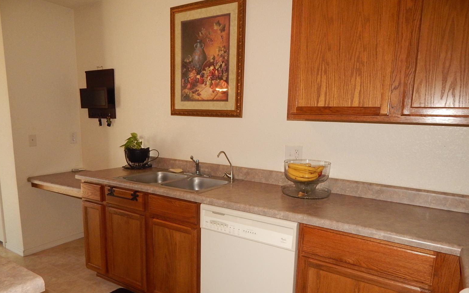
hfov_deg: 74.8
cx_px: 239
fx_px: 307
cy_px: 173
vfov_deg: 50.8
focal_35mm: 24
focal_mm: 4
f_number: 6
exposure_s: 1/30
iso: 280
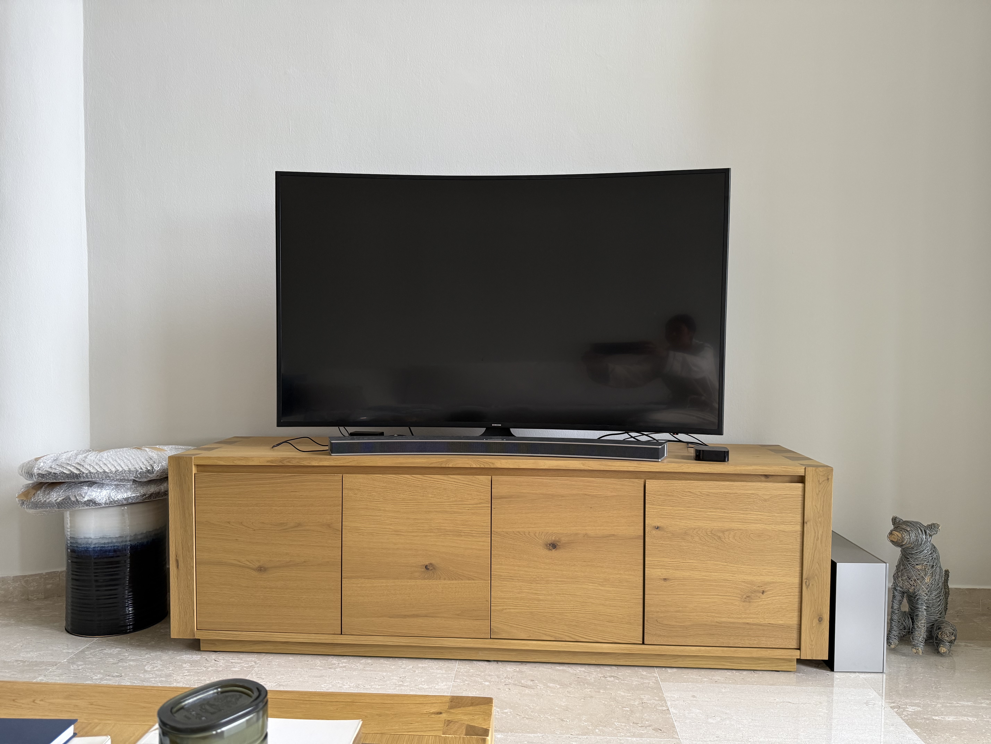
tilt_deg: -2.0
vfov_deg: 56.8
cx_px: 496
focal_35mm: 24
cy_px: 372
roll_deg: -0.4
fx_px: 687
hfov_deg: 71.6
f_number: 1.78
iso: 200
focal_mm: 6.76
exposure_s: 1/108
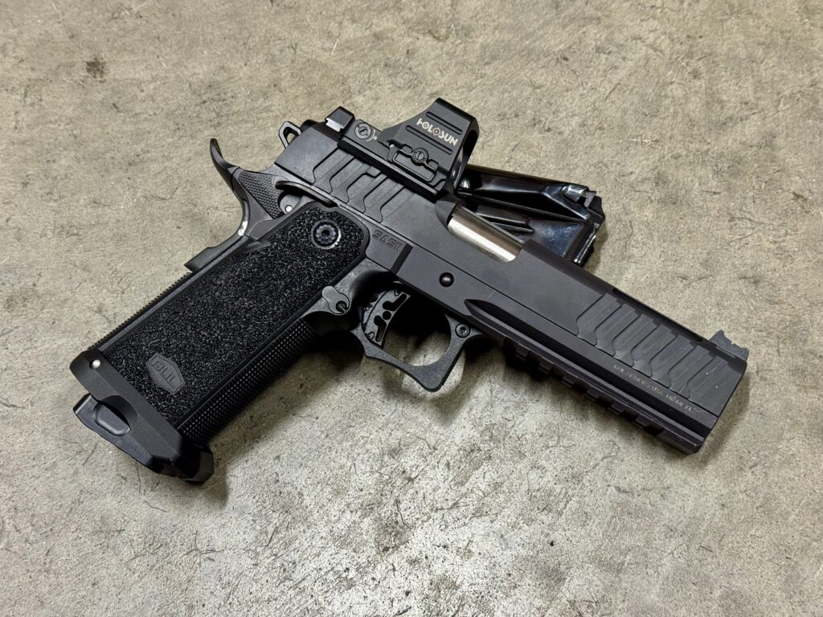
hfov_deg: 39.7
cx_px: 412
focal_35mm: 48
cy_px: 308
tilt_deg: -65.7
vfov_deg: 30.3
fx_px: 1141
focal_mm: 6.76
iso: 500
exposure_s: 1/40
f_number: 1.78
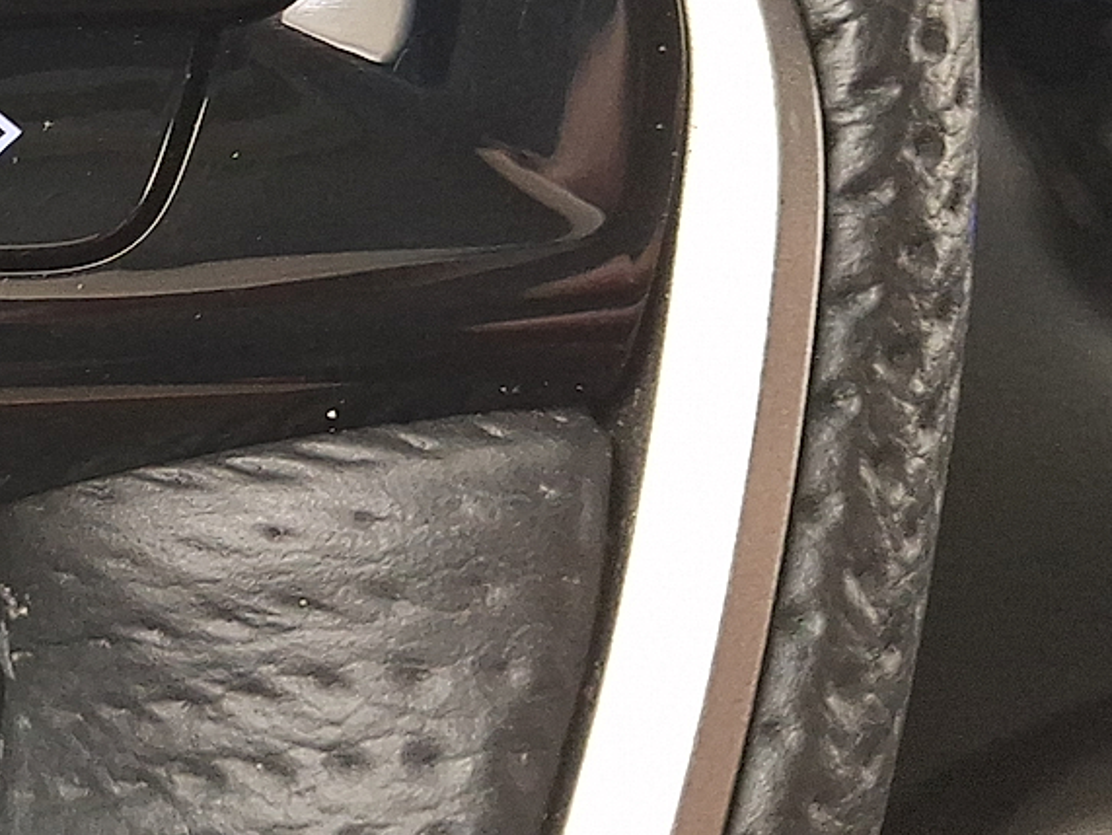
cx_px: -372
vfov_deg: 19.9
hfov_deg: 24.0
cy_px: -130
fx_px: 2250
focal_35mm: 70
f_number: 1.8
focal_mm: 4.69
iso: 237
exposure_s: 1/30
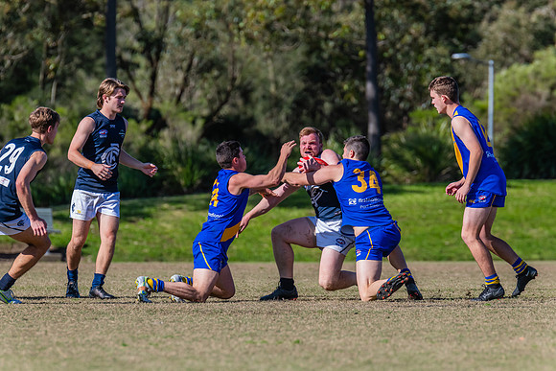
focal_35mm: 431
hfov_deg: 4.8
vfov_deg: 3.2
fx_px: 6660
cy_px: 186
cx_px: 282
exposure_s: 1/2000
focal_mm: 420
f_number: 7.1
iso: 800
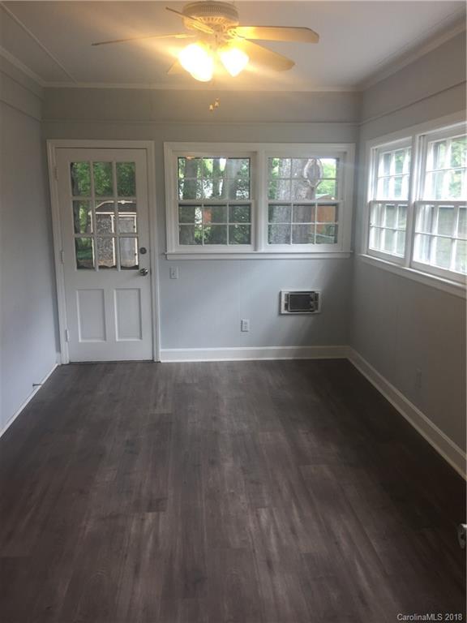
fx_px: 522
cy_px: 312
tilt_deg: -10.1
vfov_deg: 61.7
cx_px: 234
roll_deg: +0.1
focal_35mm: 29
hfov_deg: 48.2
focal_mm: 4.15
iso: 40
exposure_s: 1/60
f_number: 2.2
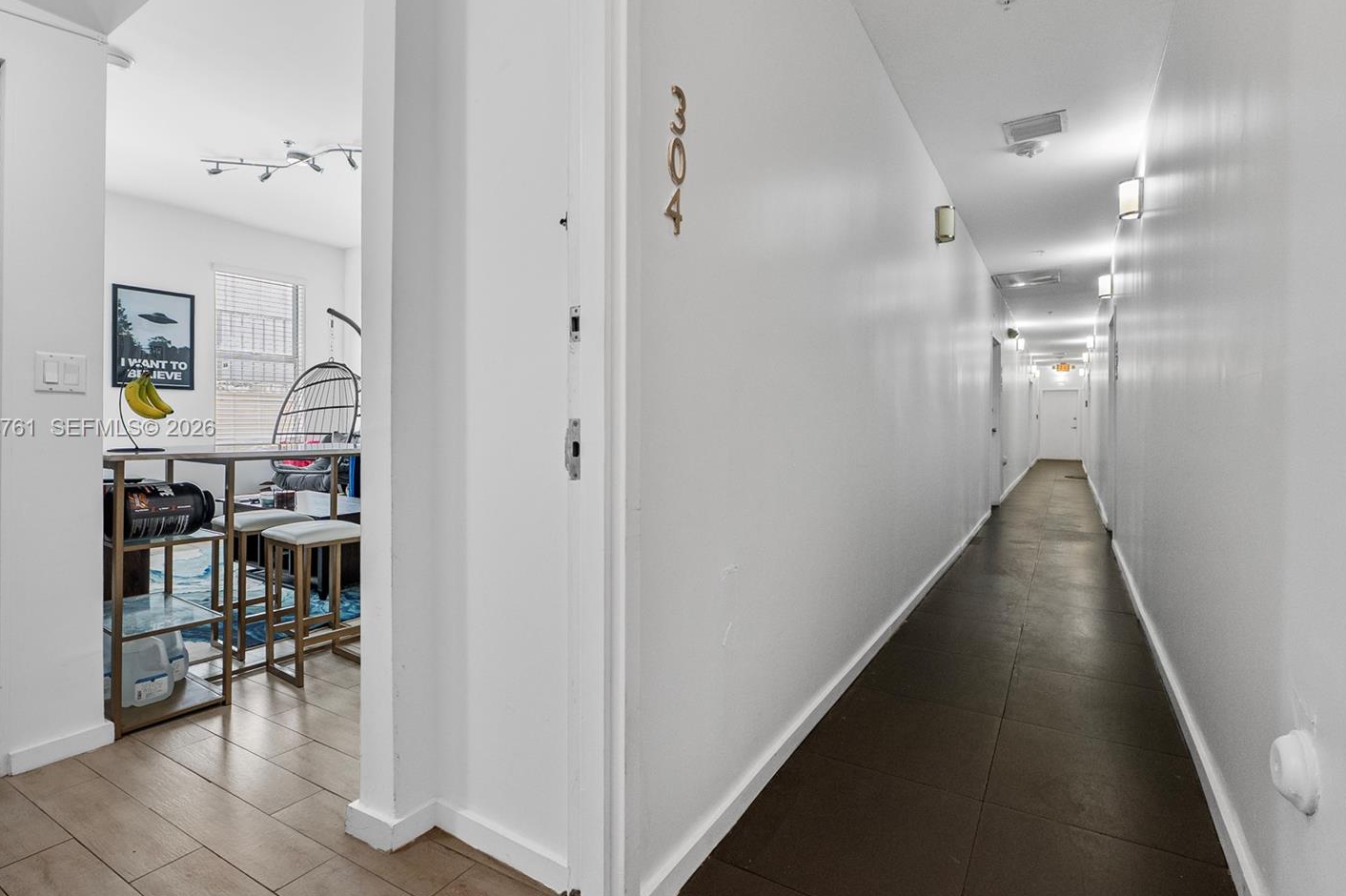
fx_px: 635
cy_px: 429
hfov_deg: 93.3
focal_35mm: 17
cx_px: 681
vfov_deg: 70.4
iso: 640
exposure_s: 1/15
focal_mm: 10
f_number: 6.3
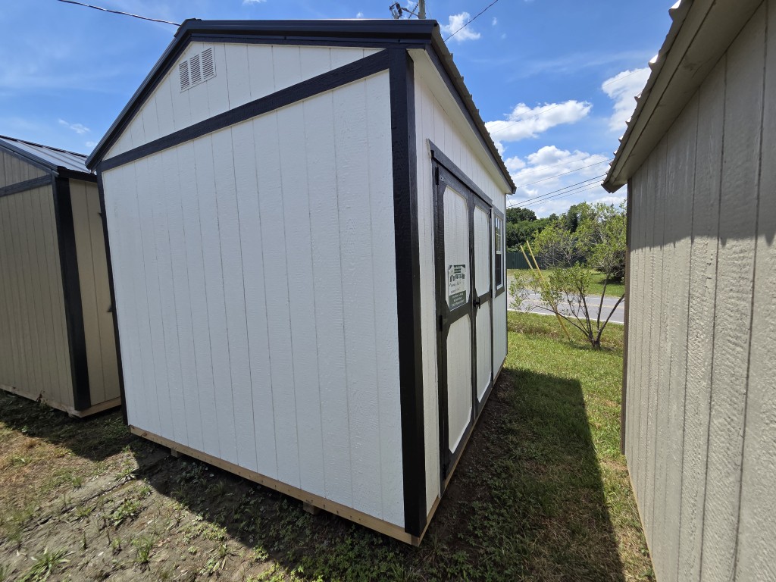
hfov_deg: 106.2
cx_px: 388
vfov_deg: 89.9
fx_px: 291
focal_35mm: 13
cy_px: 291
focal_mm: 2.2
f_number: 2.2
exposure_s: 1/2032
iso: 50
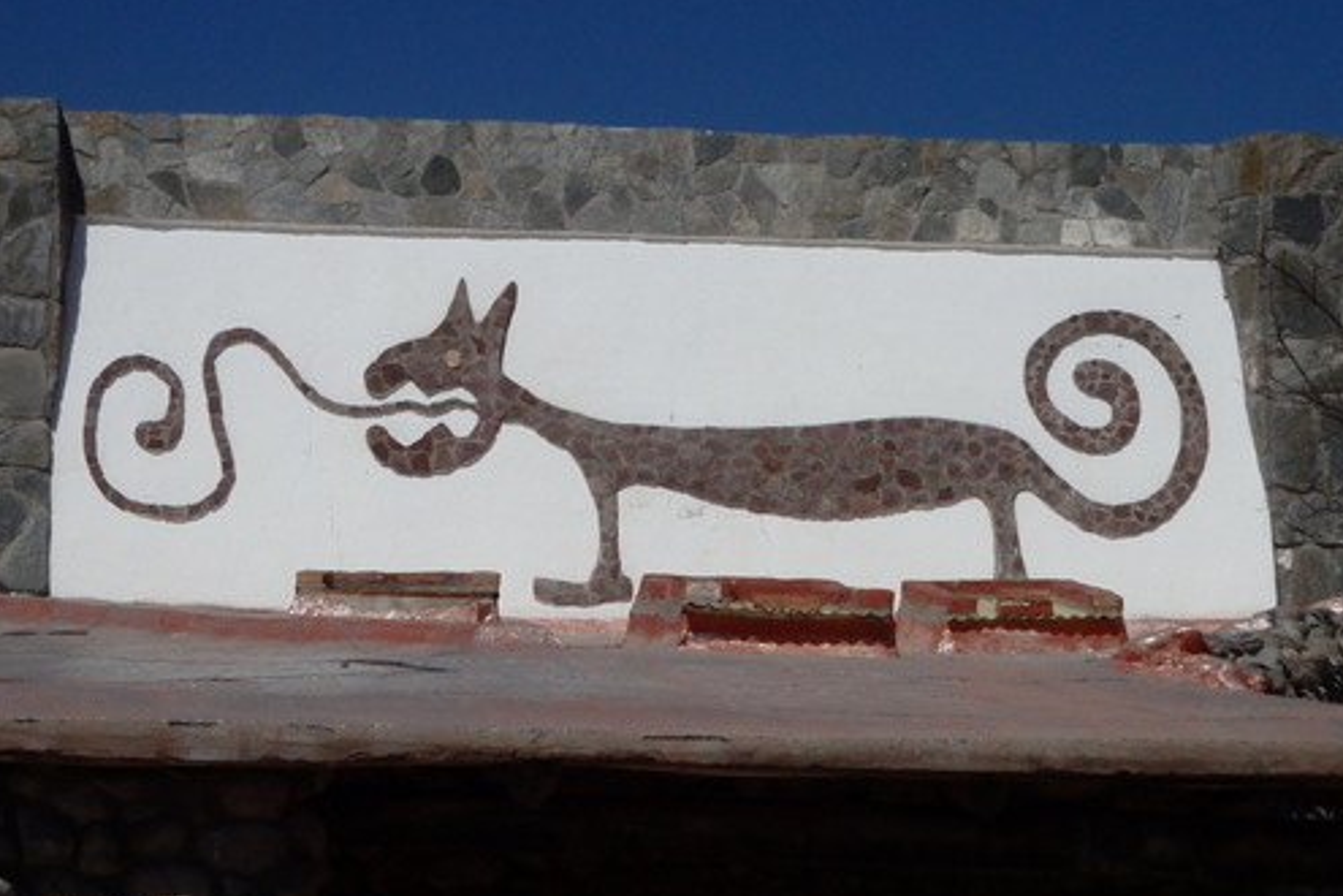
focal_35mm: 147
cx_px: 676
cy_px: 447
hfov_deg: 14.0
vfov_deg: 9.3
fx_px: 5483
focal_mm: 25
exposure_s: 1/1250
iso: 800
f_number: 18
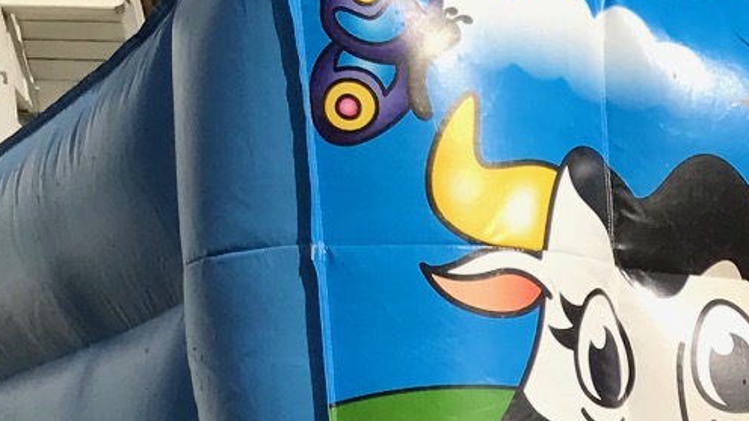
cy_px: 1009
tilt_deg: -6.9
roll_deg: +2.4
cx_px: 1142
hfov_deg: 15.8
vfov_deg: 8.9
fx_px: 2463
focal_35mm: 124
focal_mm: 3.99
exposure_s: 1/2907
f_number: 1.8
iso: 20
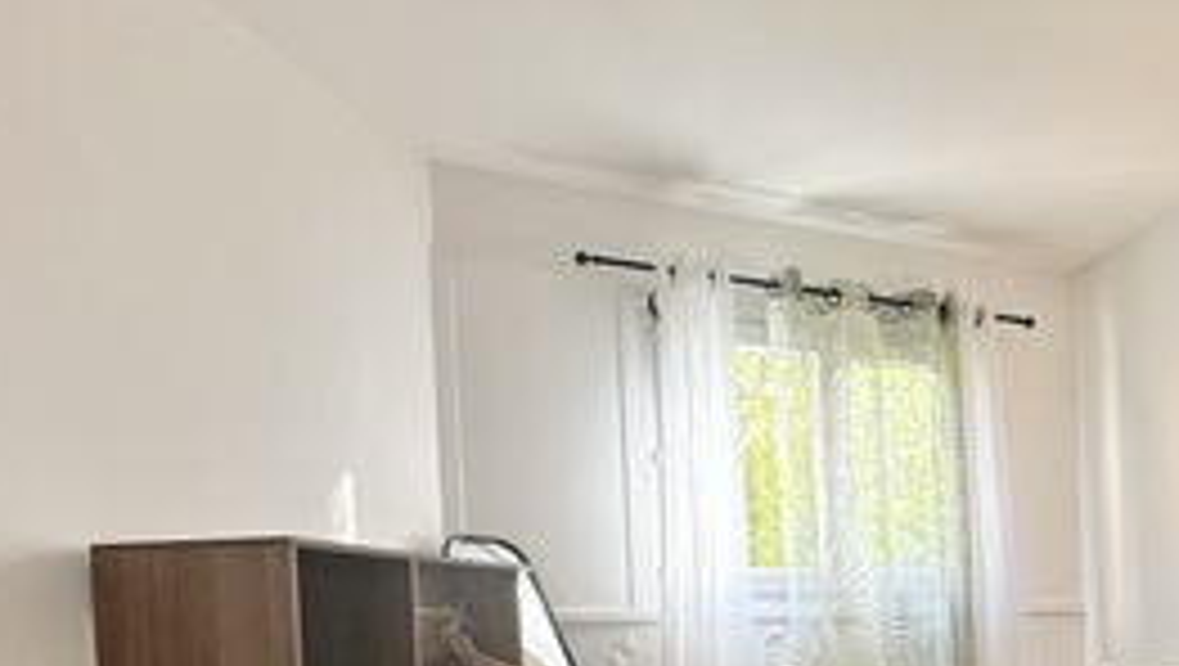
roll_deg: +1.6
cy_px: 675
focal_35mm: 31
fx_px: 970
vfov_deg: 34.3
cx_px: 956
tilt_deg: -1.8
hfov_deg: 57.5
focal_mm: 2.22
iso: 125
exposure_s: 1/100
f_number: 2.2
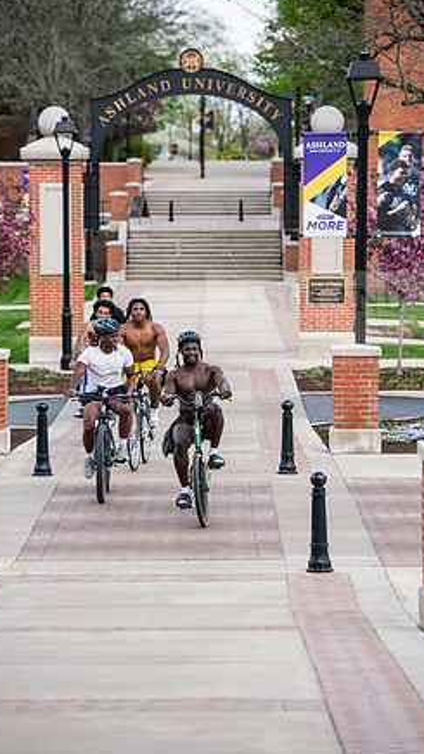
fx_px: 2920
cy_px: 379
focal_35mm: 146
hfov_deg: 8.3
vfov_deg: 14.7
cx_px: 178
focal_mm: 135
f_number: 3.5
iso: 200
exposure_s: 1/640
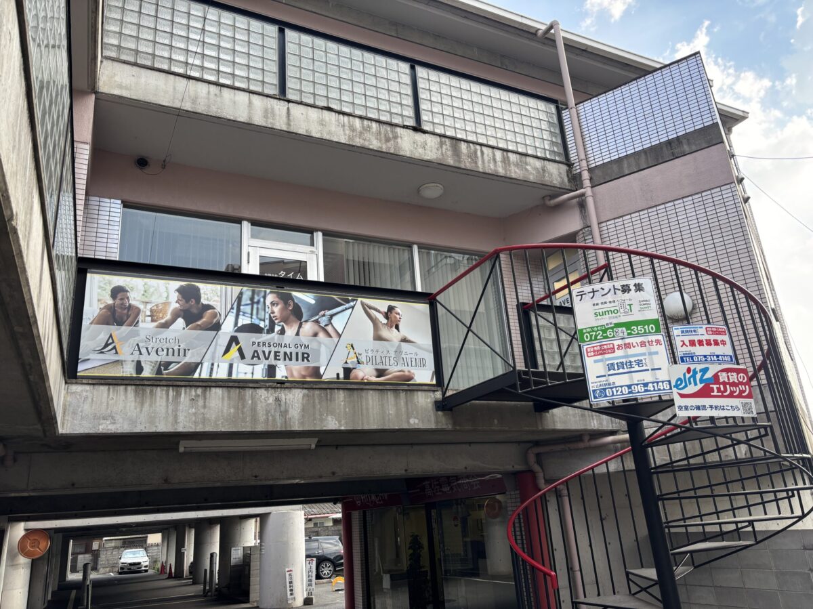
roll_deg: +4.9
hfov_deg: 67.3
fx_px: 610
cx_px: 406
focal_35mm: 26
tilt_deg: +18.9
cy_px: 304
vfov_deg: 53.0
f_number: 1.6
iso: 50
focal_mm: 5.96
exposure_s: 1/358
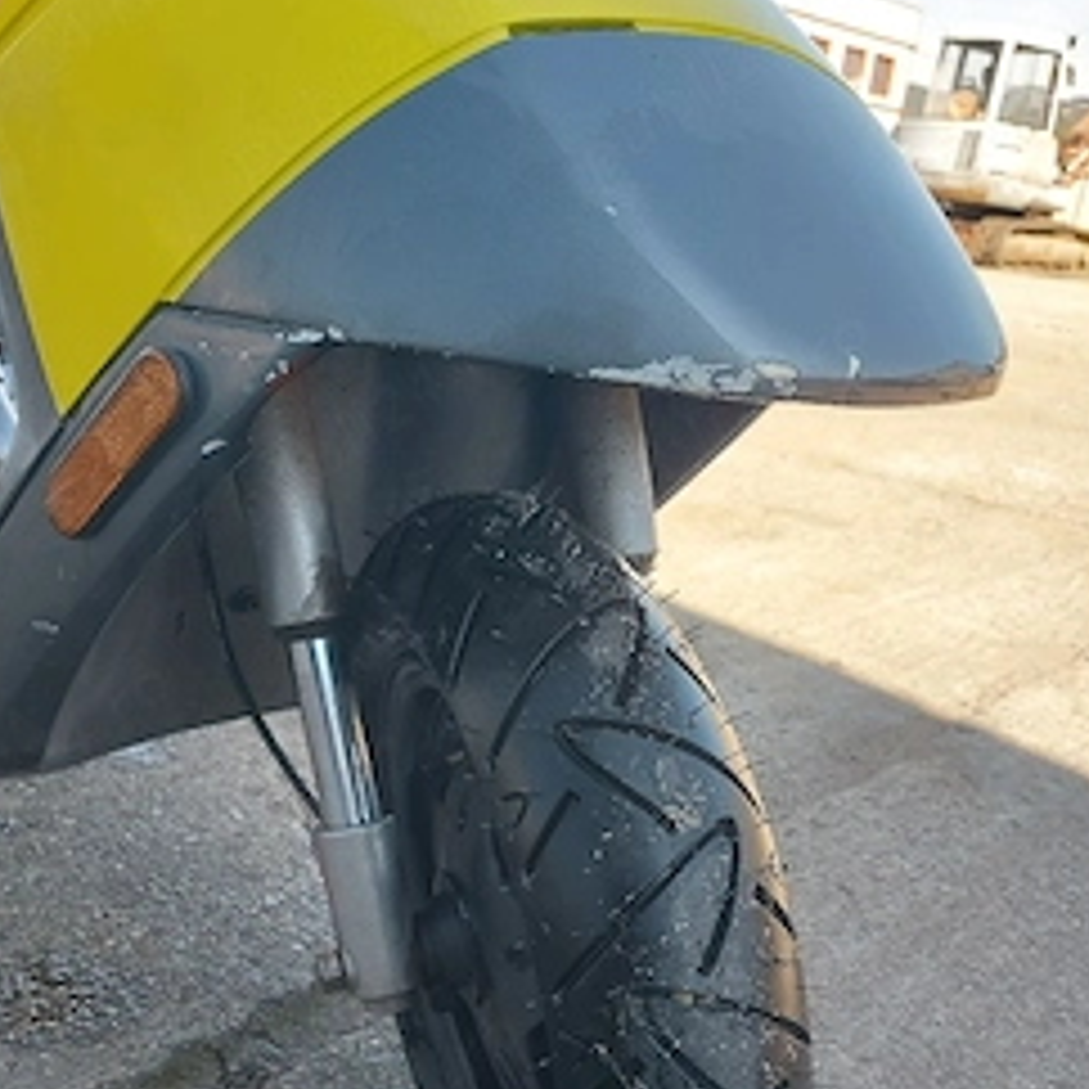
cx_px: 464
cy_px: 828
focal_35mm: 35
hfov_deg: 47.1
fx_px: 1246
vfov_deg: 45.4
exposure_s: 1/100
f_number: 1.8
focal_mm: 5.23
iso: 32
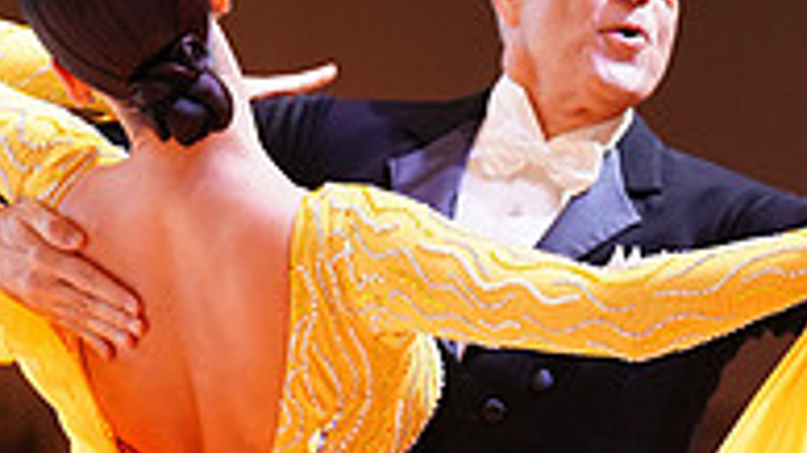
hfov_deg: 4.1
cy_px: 765
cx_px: 514
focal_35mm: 532
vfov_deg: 2.3
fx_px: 11381
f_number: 3.5
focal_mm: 170
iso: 2000
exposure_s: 1/250
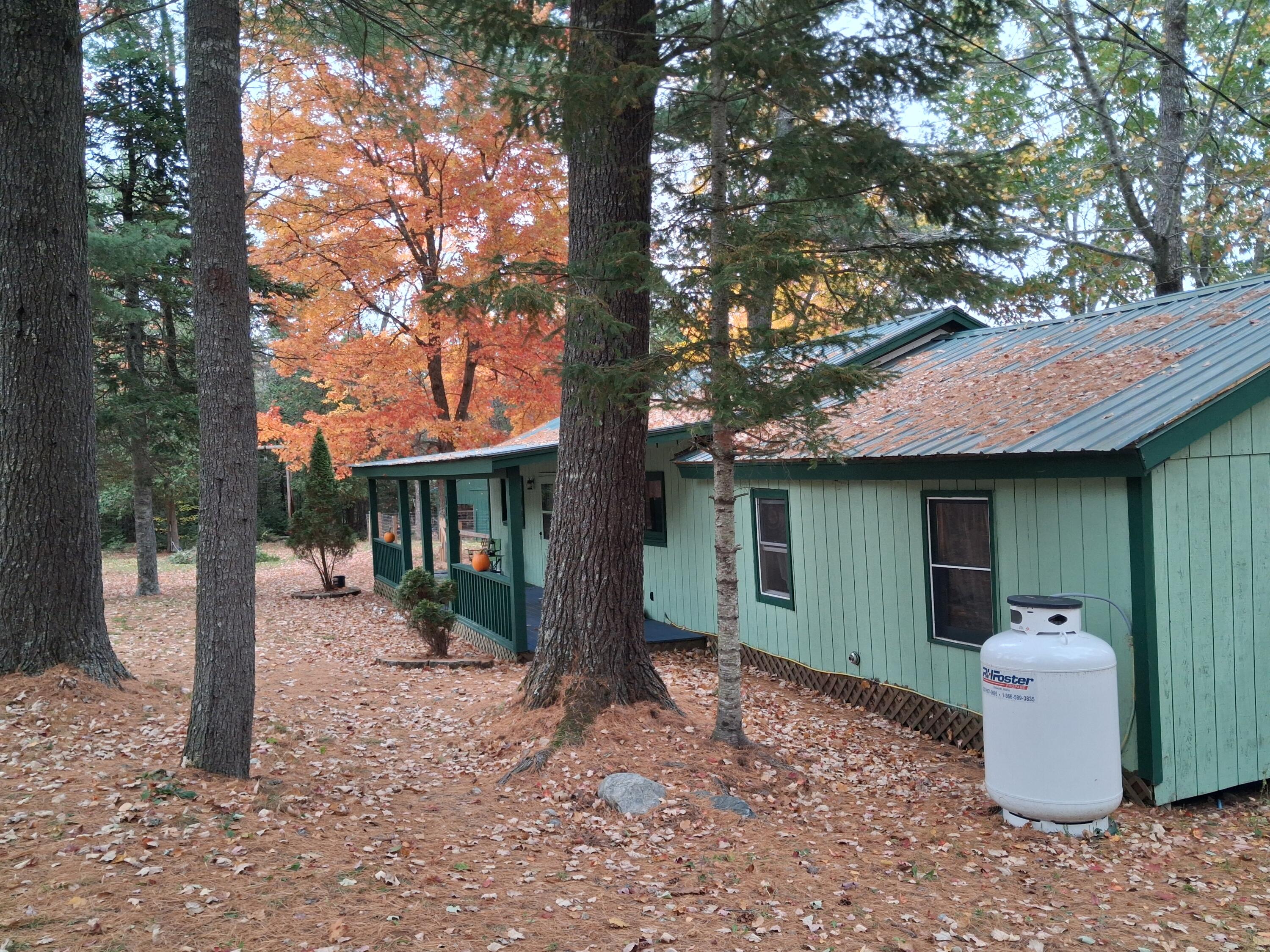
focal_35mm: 27
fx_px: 991
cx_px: 635
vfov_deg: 51.4
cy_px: 476
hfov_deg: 65.3
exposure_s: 1/120
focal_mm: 4
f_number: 1.8
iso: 160
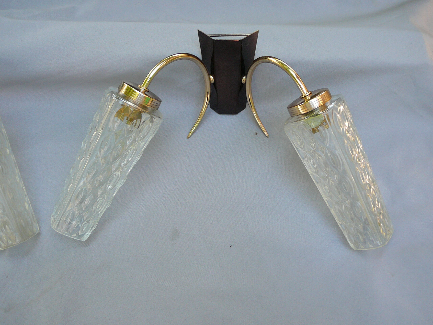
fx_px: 513
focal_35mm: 41
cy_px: 162
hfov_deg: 45.8
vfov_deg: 35.1
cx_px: 216
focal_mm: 6.1
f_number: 3.1
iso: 80
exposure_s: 1/50
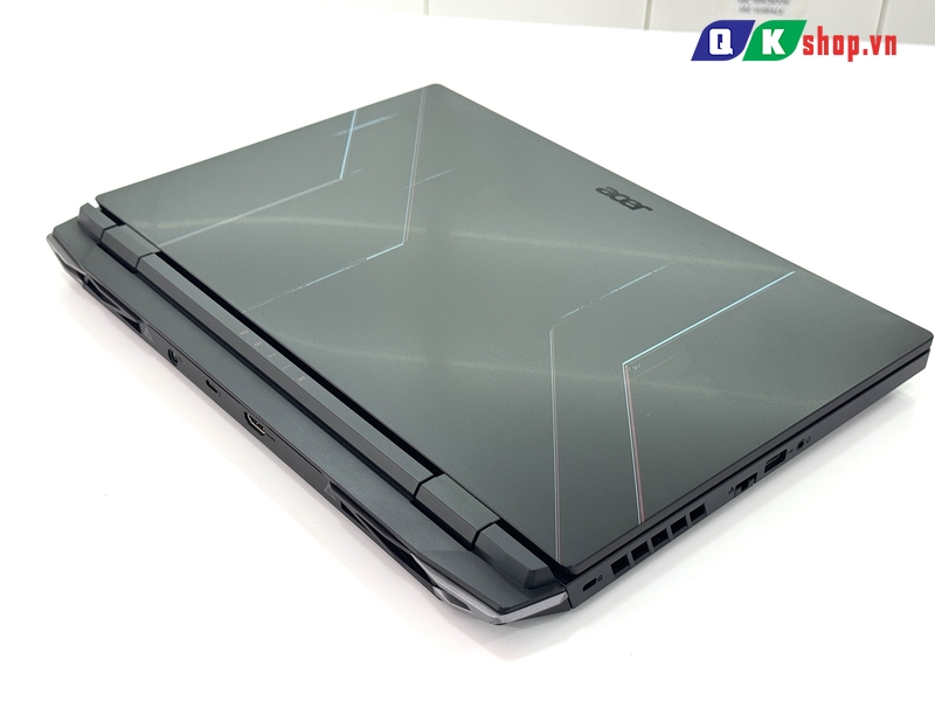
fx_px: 1297
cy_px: 350
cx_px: 468
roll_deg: -0.2
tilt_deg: -35.4
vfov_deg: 30.3
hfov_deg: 39.7
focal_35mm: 48
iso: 50
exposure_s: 1/100
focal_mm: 6.76
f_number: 1.78
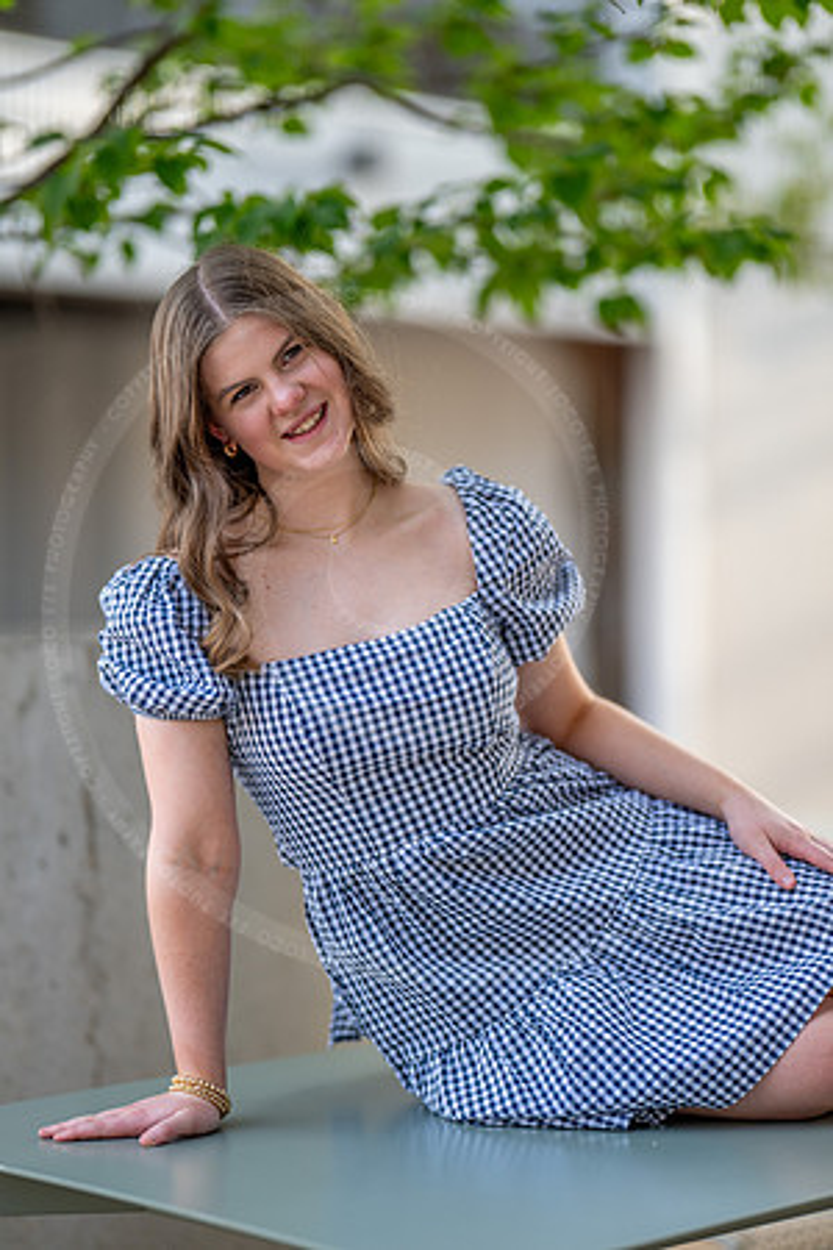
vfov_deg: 23.9
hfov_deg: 16.1
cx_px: 416
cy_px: 625
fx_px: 2950
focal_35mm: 85
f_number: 1.2
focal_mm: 85
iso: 200
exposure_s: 1/1000
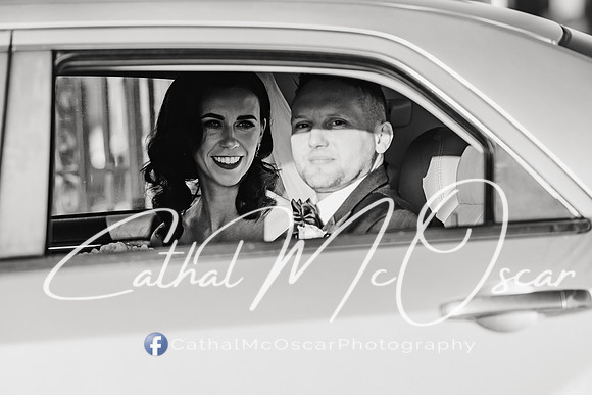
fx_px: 4006
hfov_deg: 8.5
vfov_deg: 5.6
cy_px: 223
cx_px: 296
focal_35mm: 244
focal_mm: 160
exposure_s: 1/2000
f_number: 2.8
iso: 200
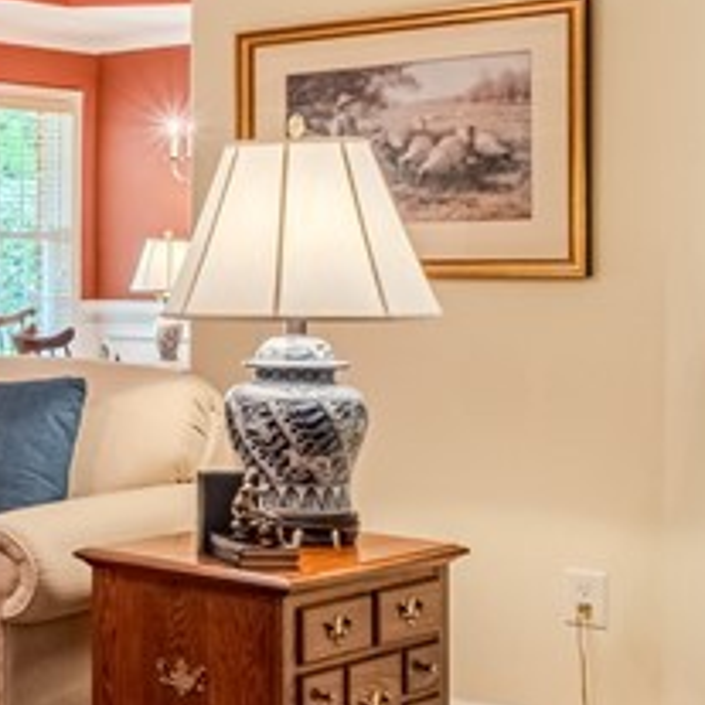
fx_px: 1544
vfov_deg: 25.7
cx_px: -542
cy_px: 422
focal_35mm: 67
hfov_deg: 19.6
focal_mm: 10
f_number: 8
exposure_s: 1/30
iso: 400
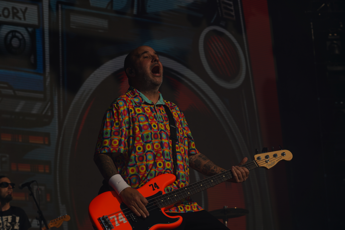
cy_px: 115
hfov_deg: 19.5
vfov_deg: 13.0
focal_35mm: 105
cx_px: 172
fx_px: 1006
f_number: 8
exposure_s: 1/1600
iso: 100
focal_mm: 105
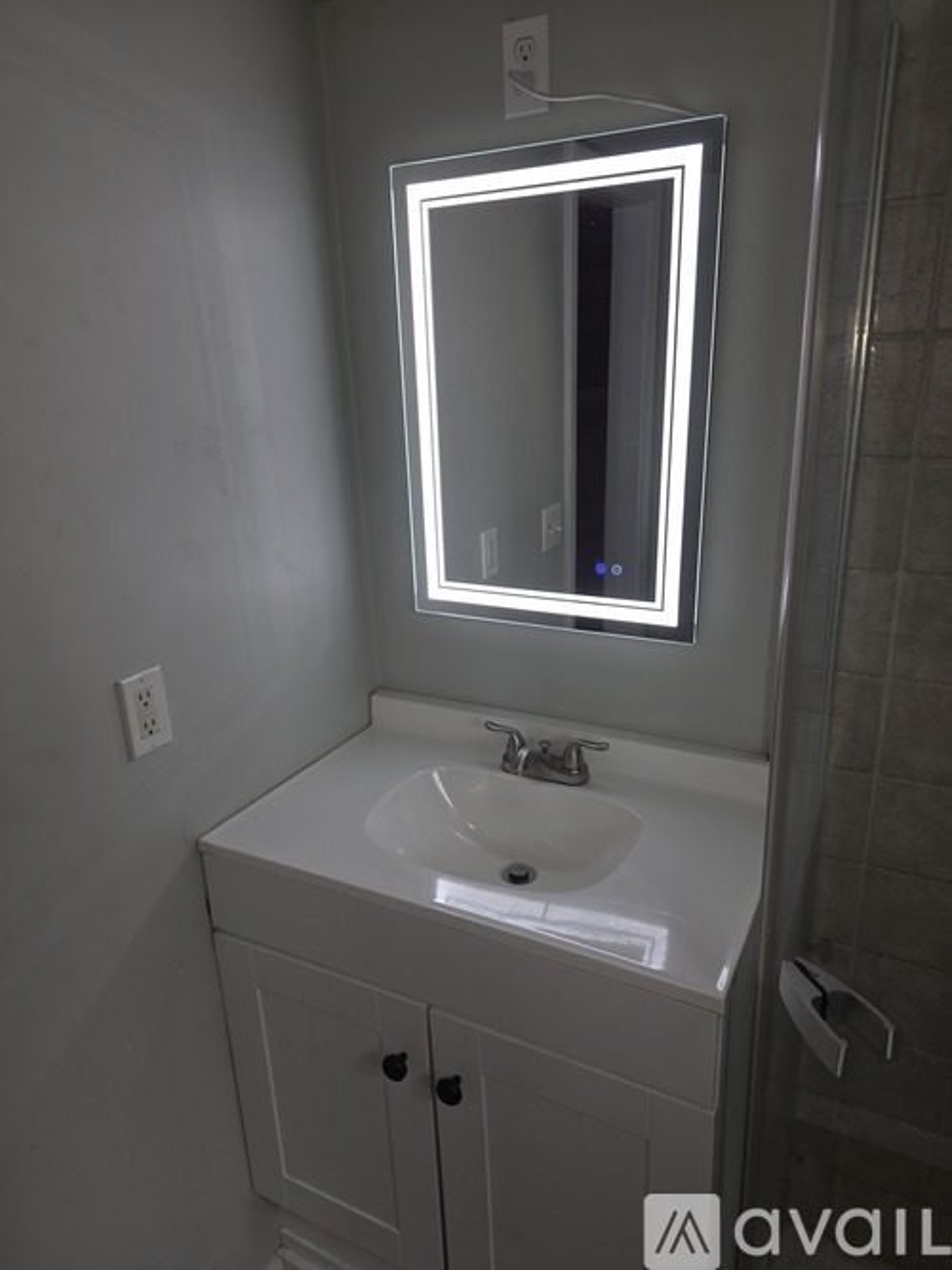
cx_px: 476
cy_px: 635
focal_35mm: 23
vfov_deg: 73.9
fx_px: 844
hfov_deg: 58.9
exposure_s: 1/50
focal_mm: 6.25
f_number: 1.7
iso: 20
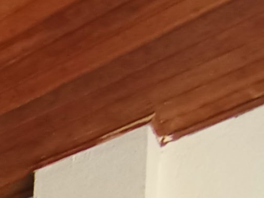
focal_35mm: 104
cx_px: -363
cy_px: 618
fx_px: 794
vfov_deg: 10.0
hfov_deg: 13.7
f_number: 2.2
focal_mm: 1.65
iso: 133
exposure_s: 1/60
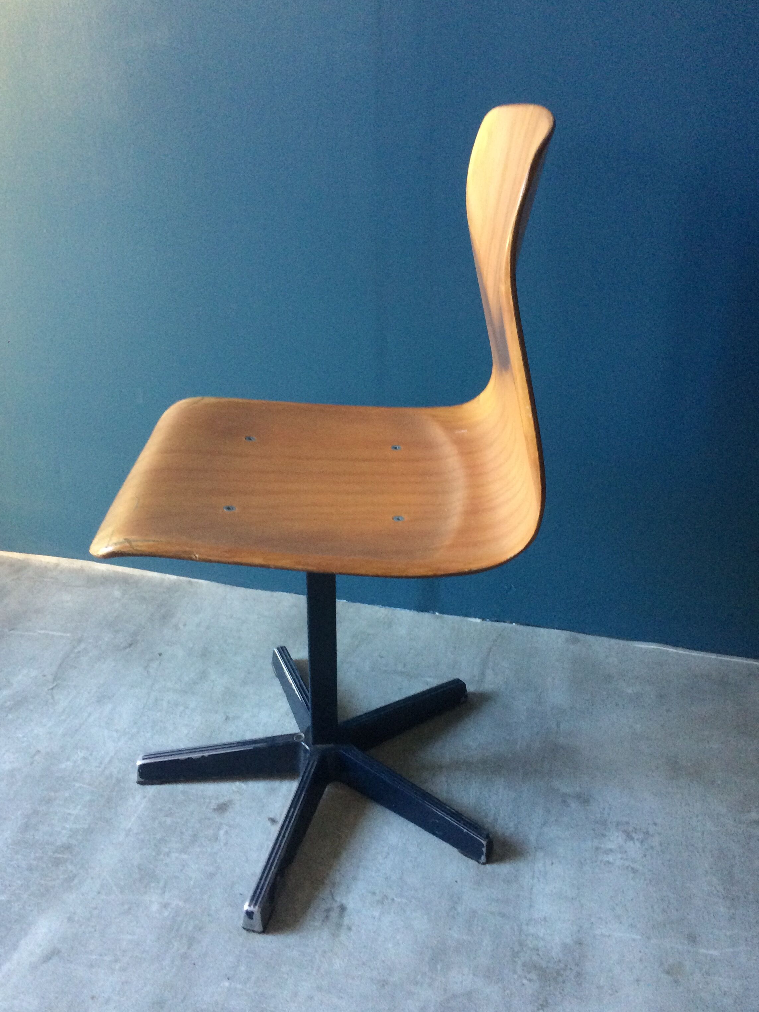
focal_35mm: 31
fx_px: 906
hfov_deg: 45.4
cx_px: 385
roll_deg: +1.1
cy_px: 487
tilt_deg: -29.7
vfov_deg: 58.3
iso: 250
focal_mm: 4.15
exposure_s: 1/33
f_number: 2.2
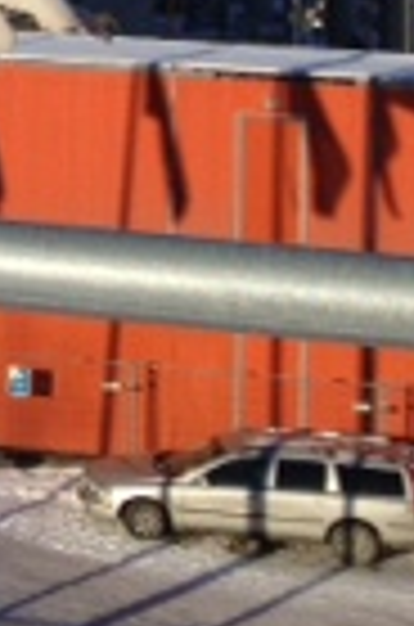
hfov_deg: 7.3
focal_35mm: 168
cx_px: -806
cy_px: -423
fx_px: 2912
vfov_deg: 11.5
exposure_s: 1/2045
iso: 50
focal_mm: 4.28
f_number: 2.4
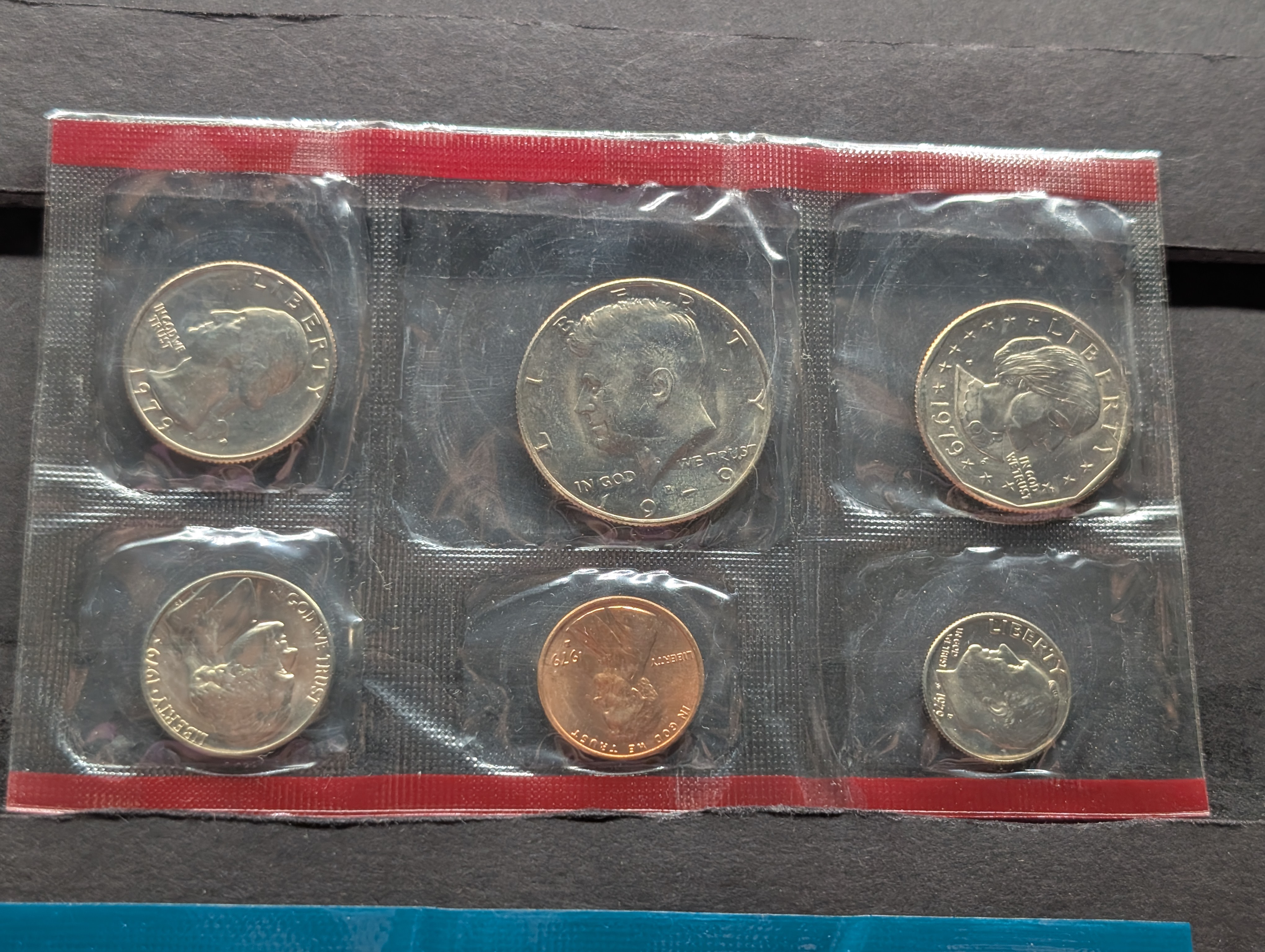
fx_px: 1793
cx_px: 632
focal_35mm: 49
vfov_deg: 29.7
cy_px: 476
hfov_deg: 38.9
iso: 149
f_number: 1.68
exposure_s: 1/137
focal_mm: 6.9
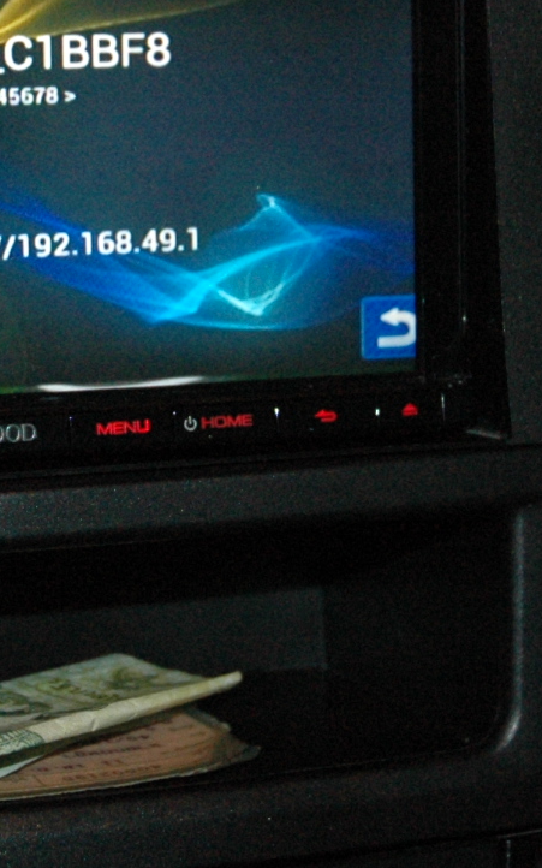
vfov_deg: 12.9
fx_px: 3807
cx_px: -31
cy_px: 149
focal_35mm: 161
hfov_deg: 8.1
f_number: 4.2
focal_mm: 34
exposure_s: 1/60
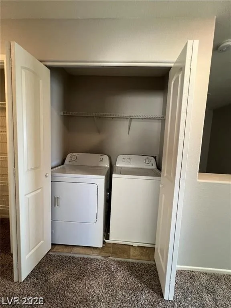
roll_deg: -2.2
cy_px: 154
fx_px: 116
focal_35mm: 13
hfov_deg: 89.9
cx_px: 116
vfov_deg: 106.2
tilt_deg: -4.7
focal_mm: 1.57
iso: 250
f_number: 1.8
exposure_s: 1/60
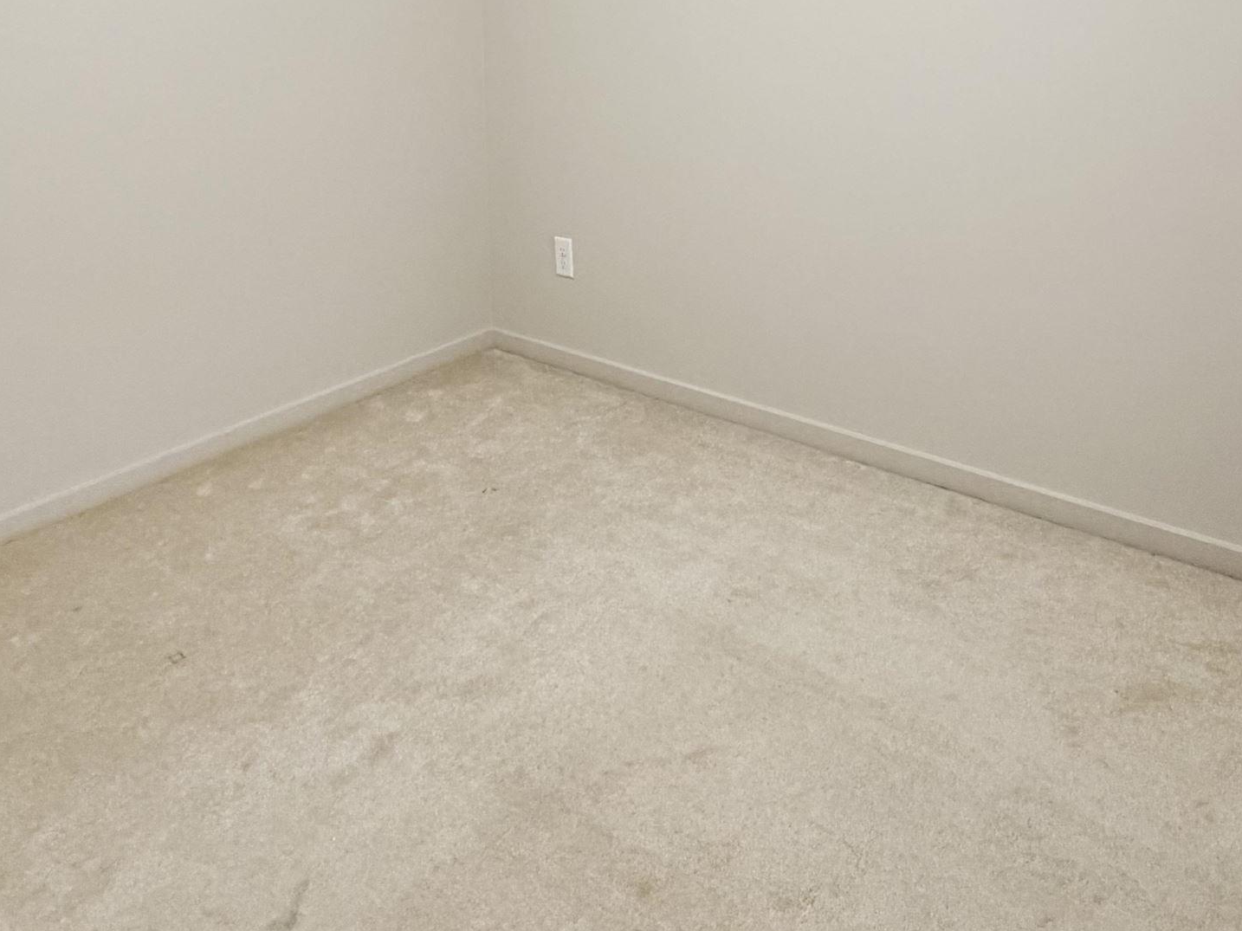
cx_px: 717
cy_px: -3
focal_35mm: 30
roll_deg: +1.5
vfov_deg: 40.8
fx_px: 1076
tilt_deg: -2.3
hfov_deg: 59.7
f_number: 2.2
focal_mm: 2.22
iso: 320
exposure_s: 1/60
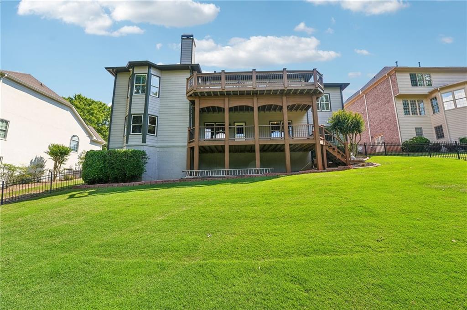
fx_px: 181
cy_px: 155
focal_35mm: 14
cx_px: 234
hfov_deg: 104.3
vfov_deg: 81.1
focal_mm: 14
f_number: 8
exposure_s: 1/100
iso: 100
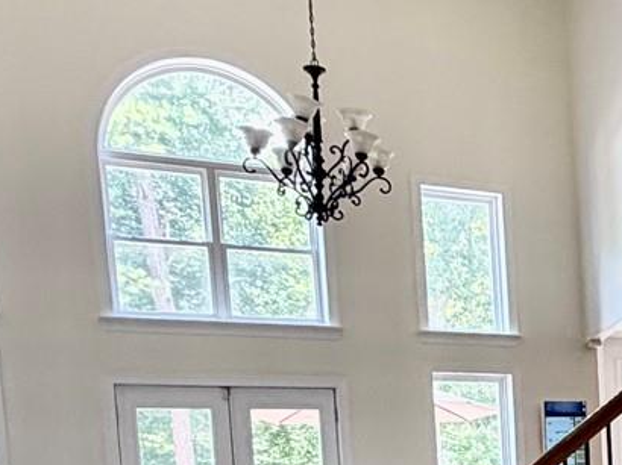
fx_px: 1257
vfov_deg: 19.4
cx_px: 865
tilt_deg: -7.6
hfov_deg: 23.6
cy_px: 604
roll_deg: +2.5
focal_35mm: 70
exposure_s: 1/121
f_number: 2.2
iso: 320
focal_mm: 2.22
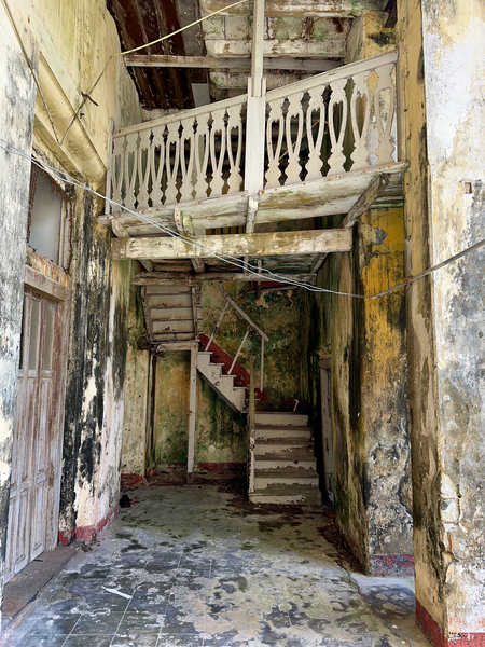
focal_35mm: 24
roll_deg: -2.3
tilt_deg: +6.5
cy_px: 324
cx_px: 242
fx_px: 448
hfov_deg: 56.8
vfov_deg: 71.6
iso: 80
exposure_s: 1/172
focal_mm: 6.86
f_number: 1.78
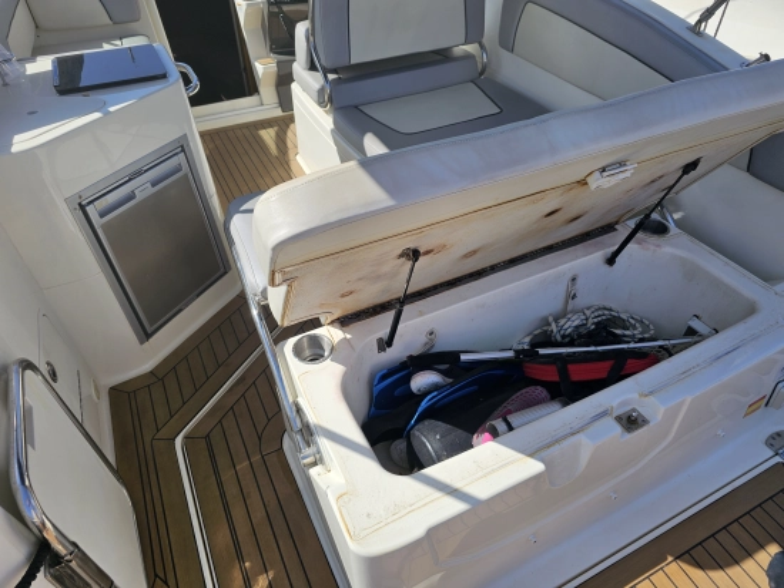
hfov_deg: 73.9
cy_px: 294
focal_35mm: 23
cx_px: 392
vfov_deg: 58.9
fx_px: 521
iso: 10
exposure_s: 1/761
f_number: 1.7
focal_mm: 6.3
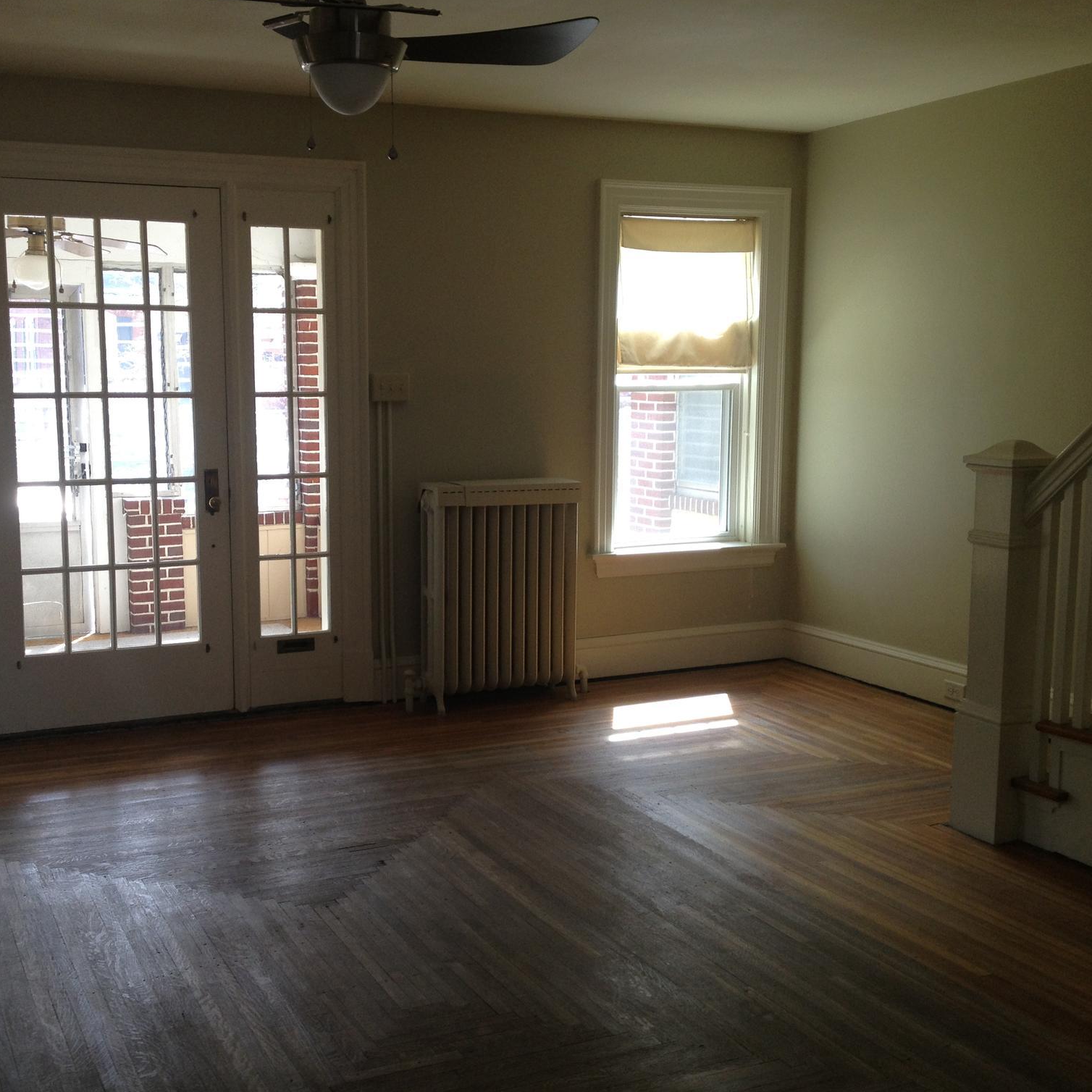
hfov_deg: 39.8
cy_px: 548
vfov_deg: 40.0
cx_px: 426
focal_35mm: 42
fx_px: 1499
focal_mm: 4.28
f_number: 2.4
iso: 64
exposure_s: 1/60
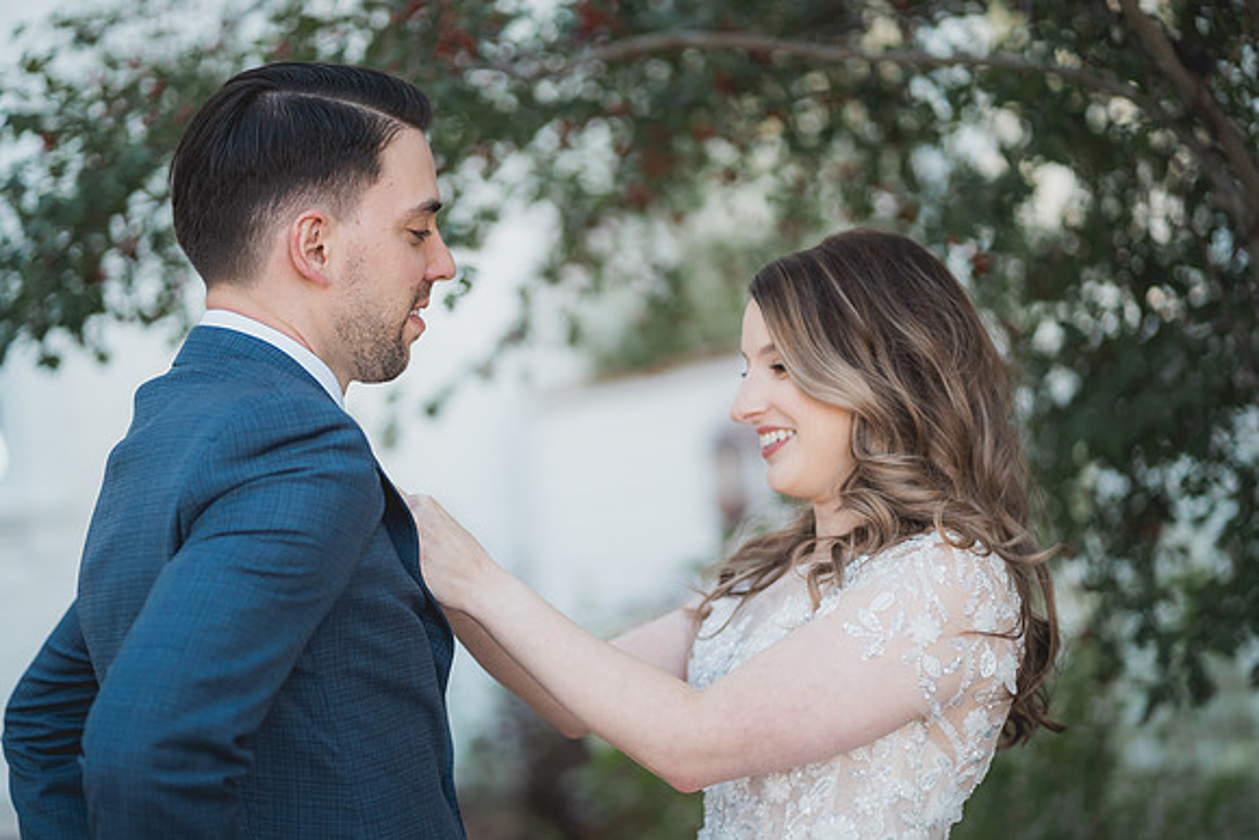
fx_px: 3038
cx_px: 630
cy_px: 420
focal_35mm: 87
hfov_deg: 23.4
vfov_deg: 15.7
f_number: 1.8
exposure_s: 1/1000
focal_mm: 85
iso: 1000
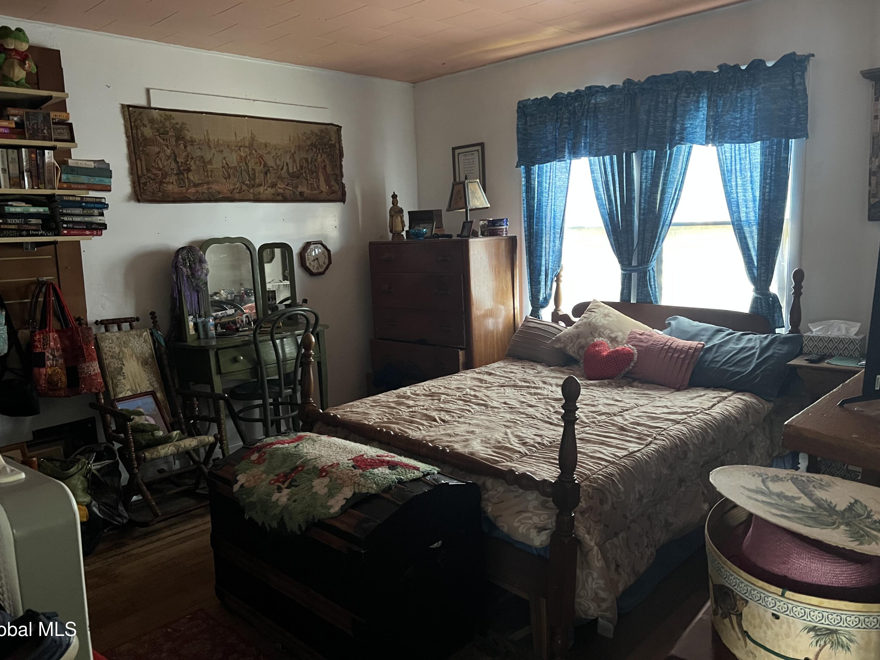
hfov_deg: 65.3
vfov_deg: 51.3
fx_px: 686
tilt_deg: -8.4
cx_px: 432
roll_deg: +1.9
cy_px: 318
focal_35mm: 27
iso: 500
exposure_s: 1/30
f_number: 1.5
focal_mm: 5.7
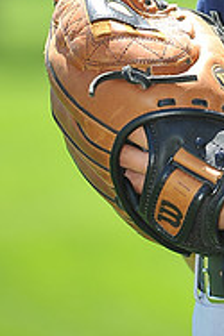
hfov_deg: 2.2
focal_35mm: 617
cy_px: -159
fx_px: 5769
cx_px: 287
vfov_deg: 3.3
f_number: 4.5
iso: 200
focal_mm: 200
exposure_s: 1/500
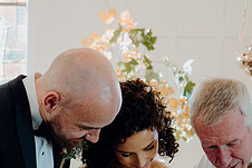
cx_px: 104
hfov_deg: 20.4
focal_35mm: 100
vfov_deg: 13.3
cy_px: 213
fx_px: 700
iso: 1000
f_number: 3.5
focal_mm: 39
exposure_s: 1/160
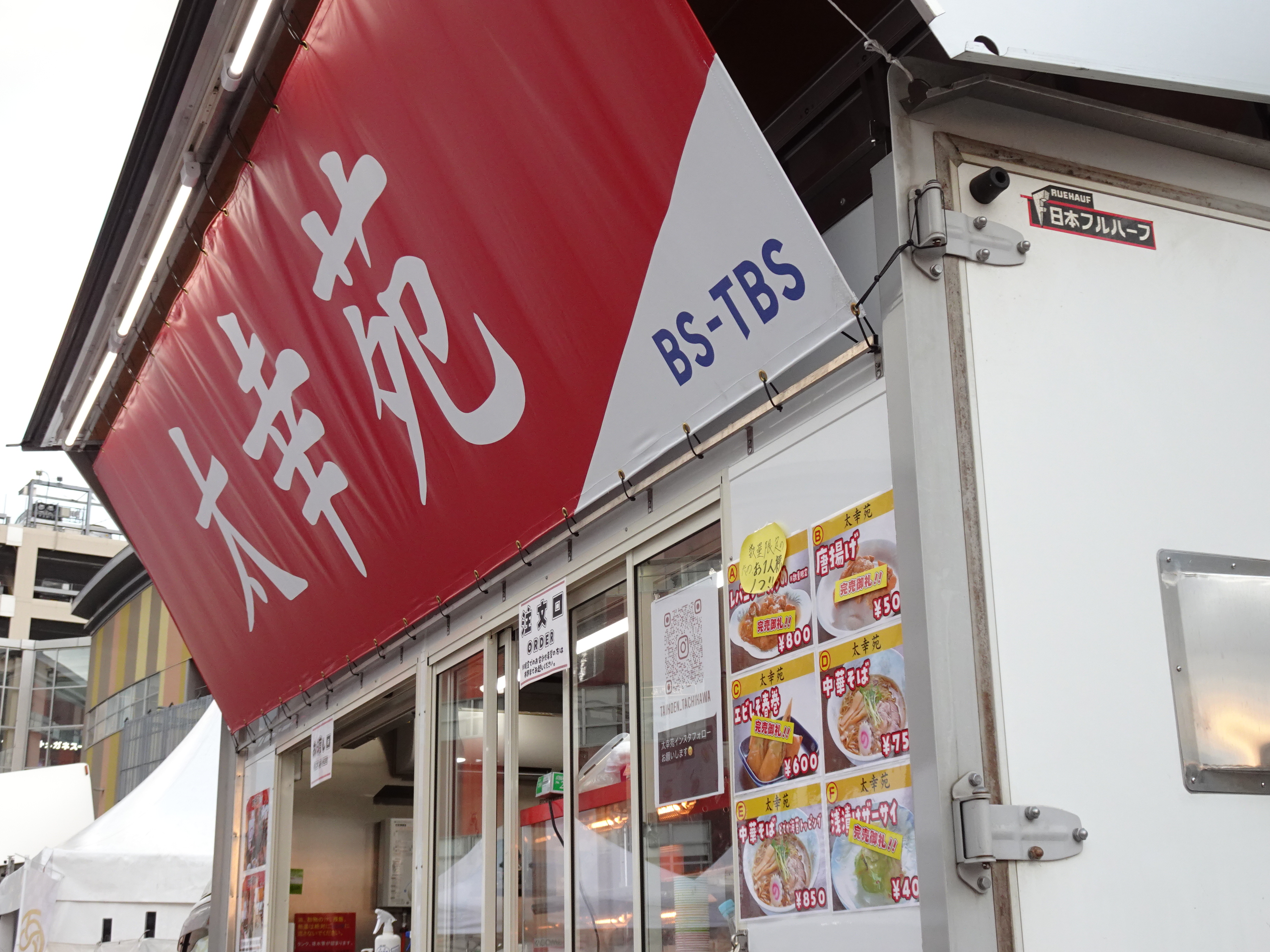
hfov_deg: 42.9
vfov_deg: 32.9
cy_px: 476
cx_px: 635
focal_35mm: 44
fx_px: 1614
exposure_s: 1/125
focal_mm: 7.29
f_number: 4.5
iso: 200
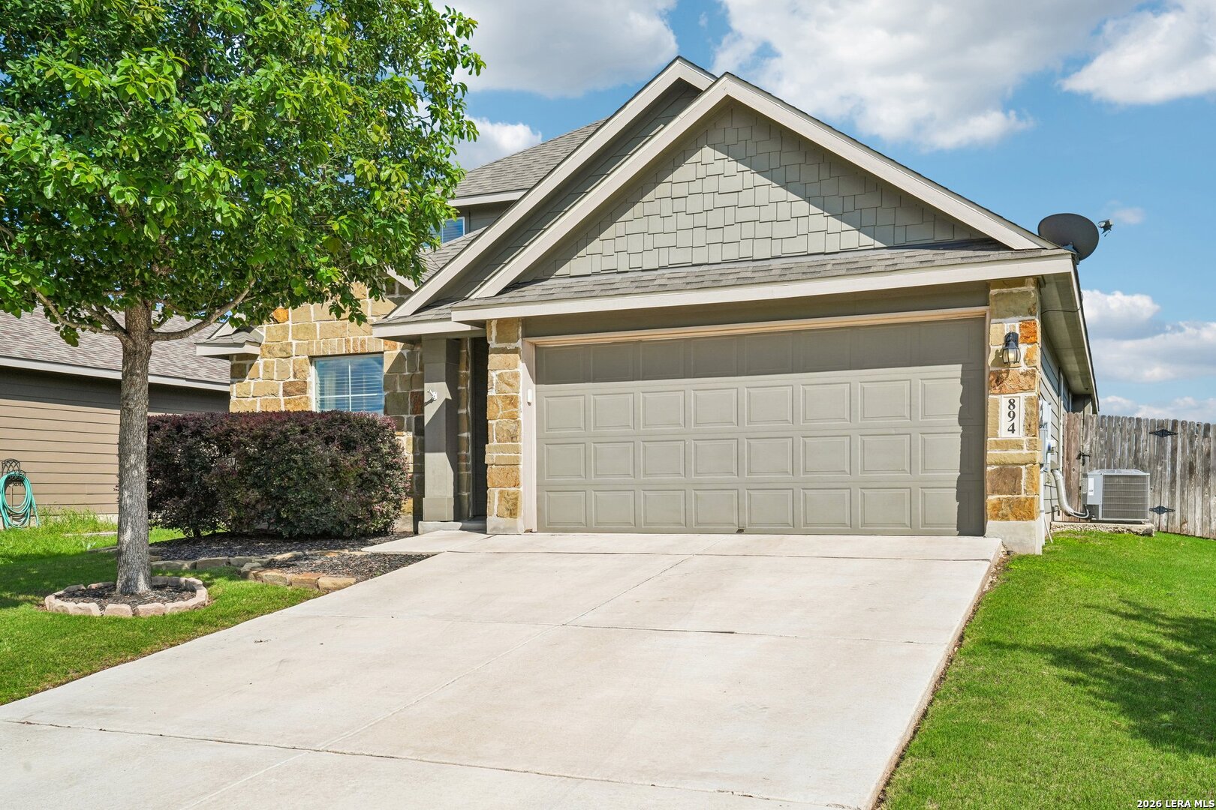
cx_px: 608
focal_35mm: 33
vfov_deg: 40.0
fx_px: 1115
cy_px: 405
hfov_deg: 57.2
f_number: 8
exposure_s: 1/750
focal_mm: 33
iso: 200
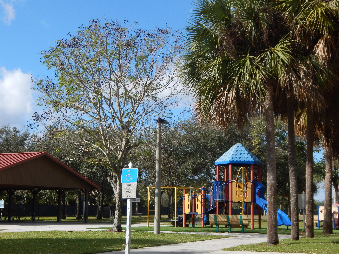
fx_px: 597
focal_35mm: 61
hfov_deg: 31.7
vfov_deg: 24.0
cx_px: 170
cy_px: 127
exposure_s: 1/1000
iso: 125
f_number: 4
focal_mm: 10.9
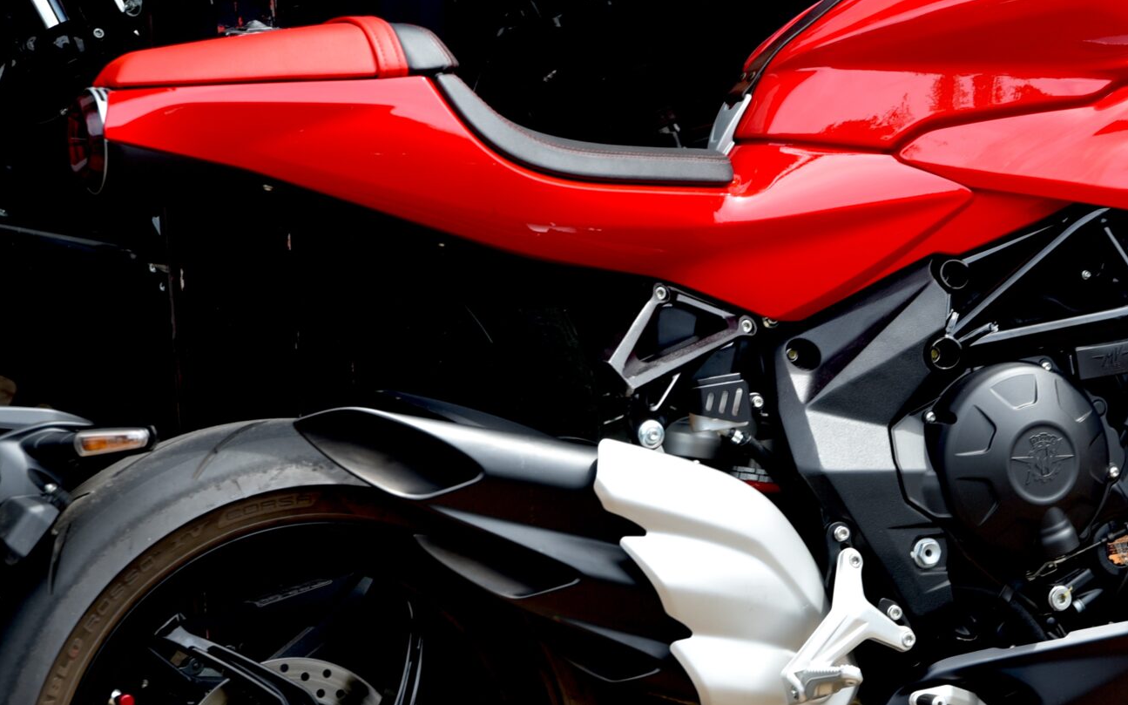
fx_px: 3842
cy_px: 450
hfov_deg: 16.6
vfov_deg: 10.5
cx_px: 862
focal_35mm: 125
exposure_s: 1/100
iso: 100
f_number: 5
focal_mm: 62
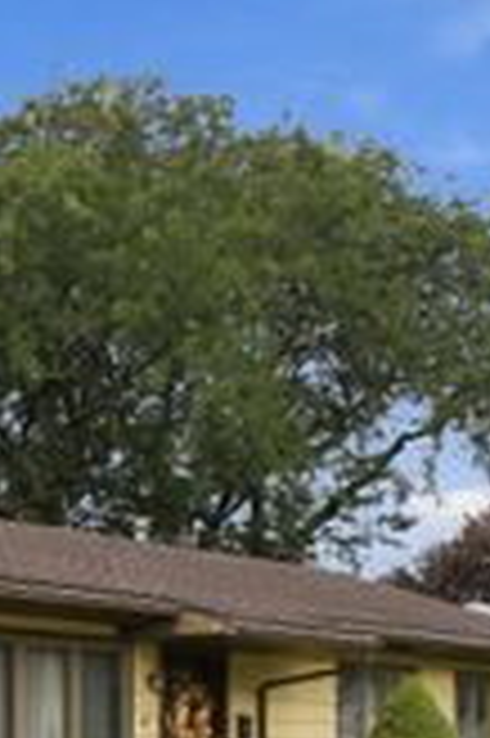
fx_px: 1555
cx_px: -144
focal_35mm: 76
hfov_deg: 16.9
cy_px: 792
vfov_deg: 25.0
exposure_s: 1/1000
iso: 100
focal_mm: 12.3
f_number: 2.8
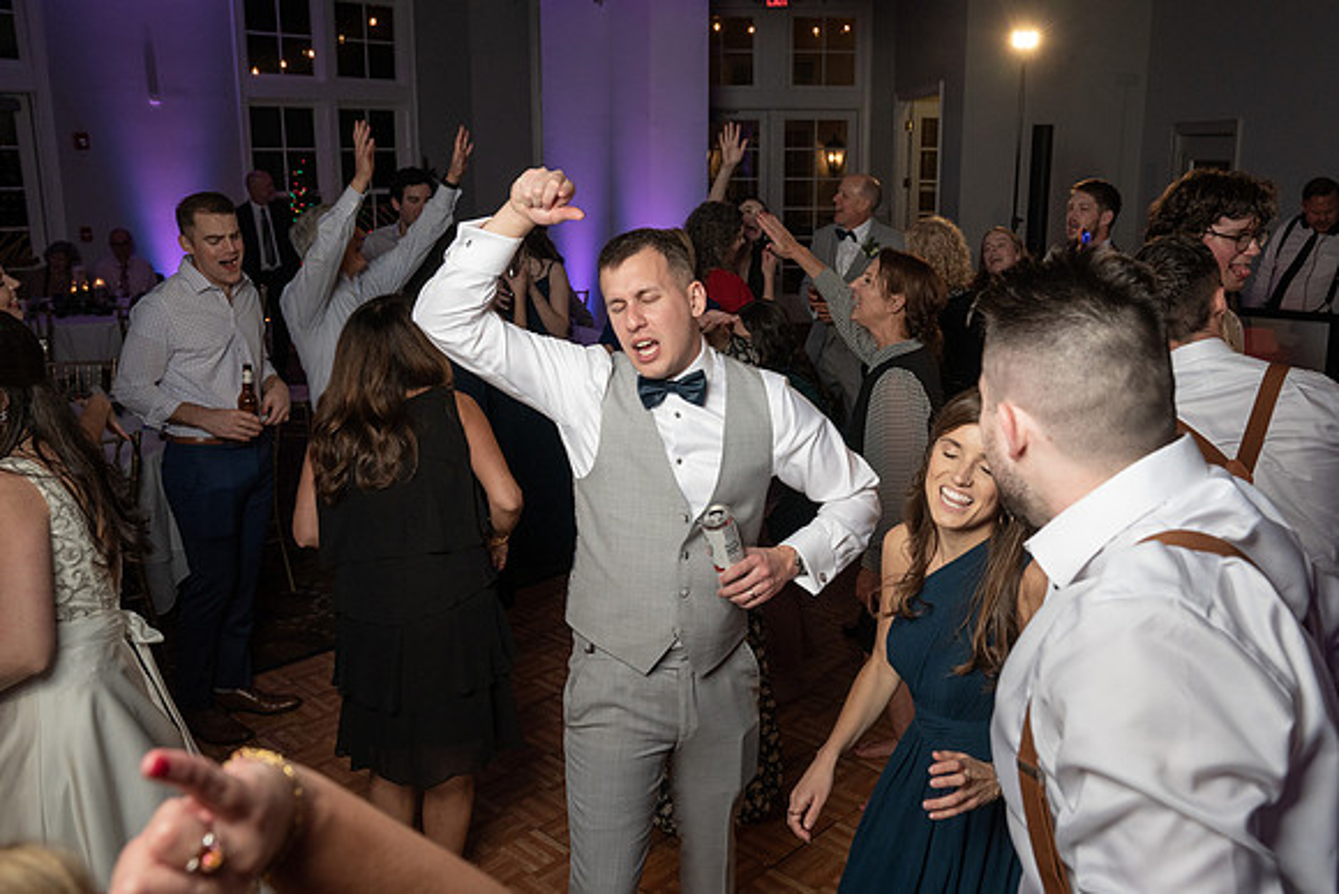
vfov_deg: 42.2
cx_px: 707
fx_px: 1158
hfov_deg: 60.0
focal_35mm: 31
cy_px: 422
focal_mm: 28
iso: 2000
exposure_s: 1/200
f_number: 5.6
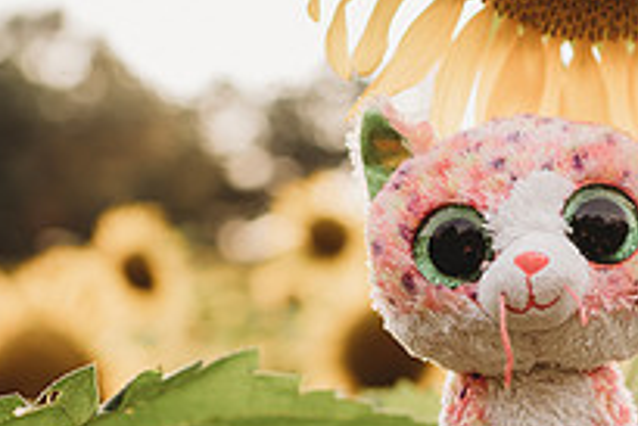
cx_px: 669
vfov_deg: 20.0
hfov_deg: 27.5
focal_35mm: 68
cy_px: 225
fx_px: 1206
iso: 125
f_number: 2.2
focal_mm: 24
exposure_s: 1/500
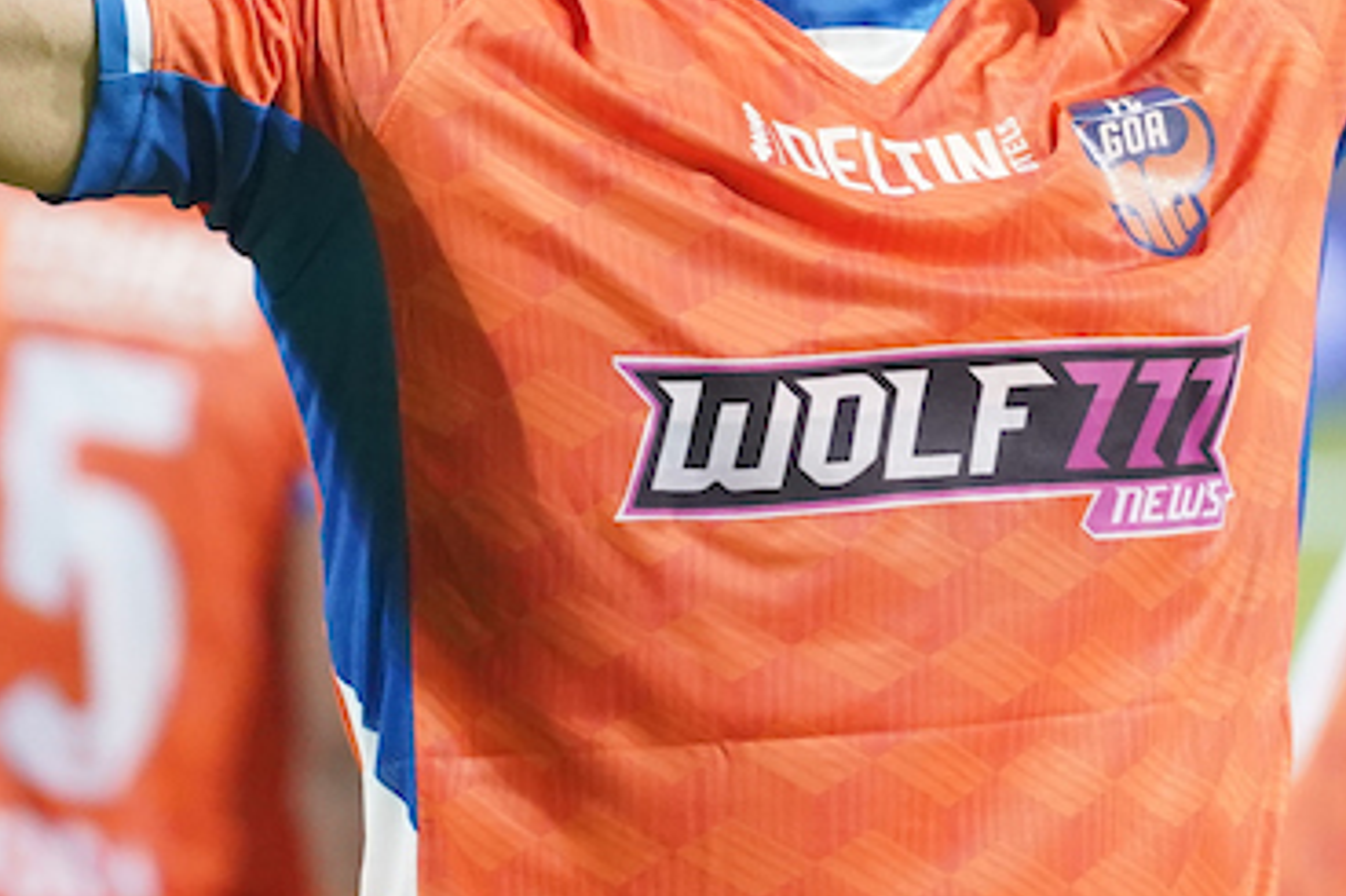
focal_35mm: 626
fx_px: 23394
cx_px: 775
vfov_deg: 2.2
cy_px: -344
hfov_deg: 3.3
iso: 6400
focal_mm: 192
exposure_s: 1/800
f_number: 4
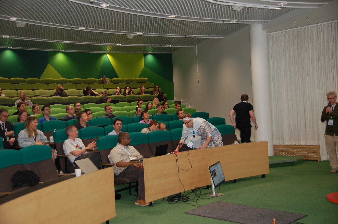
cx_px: 169
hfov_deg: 48.0
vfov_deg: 33.0
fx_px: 380
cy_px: 112
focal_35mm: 40
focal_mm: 27
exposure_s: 1/60
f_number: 2.8
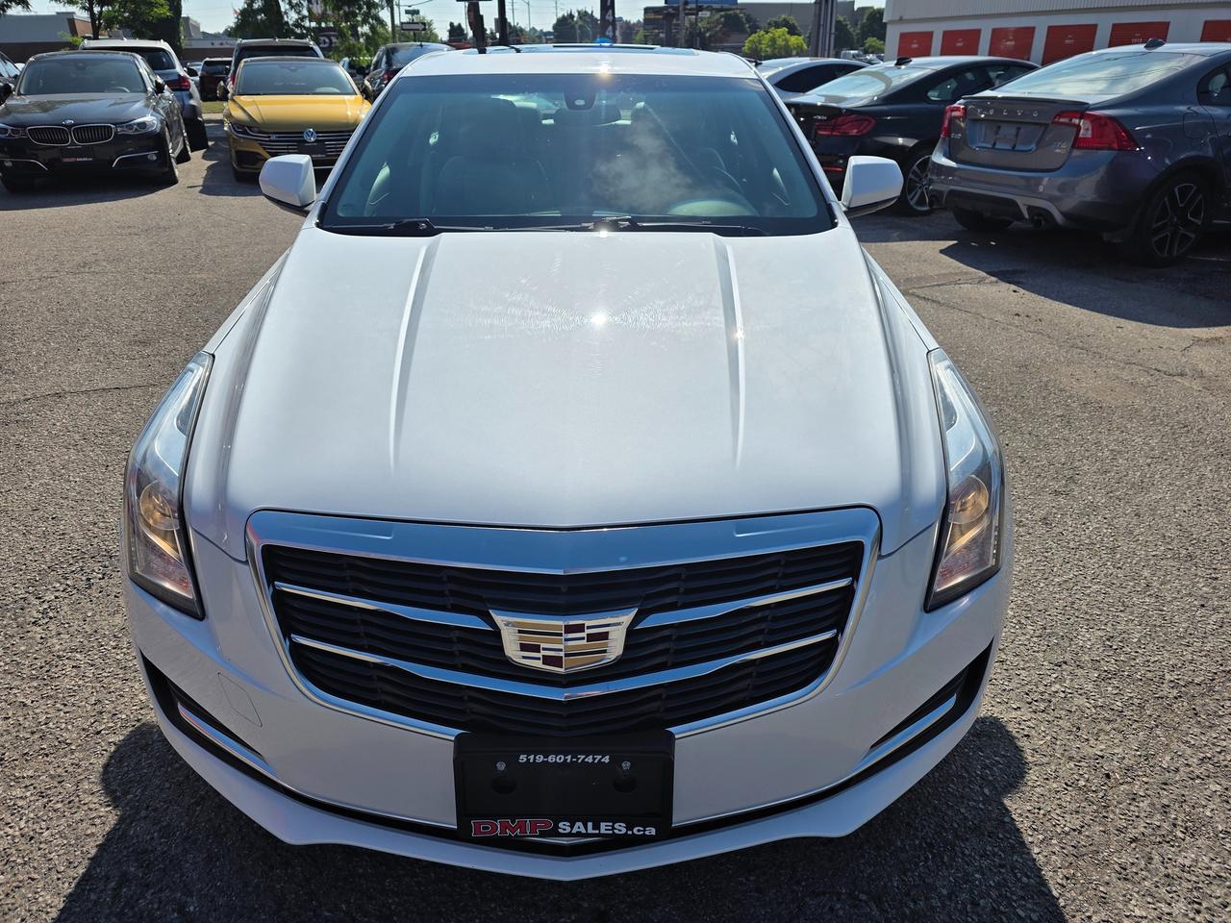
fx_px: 818
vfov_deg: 58.9
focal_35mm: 23
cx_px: 616
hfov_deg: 73.9
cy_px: 462
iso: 40
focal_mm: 6.3
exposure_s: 1/7944
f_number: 1.7
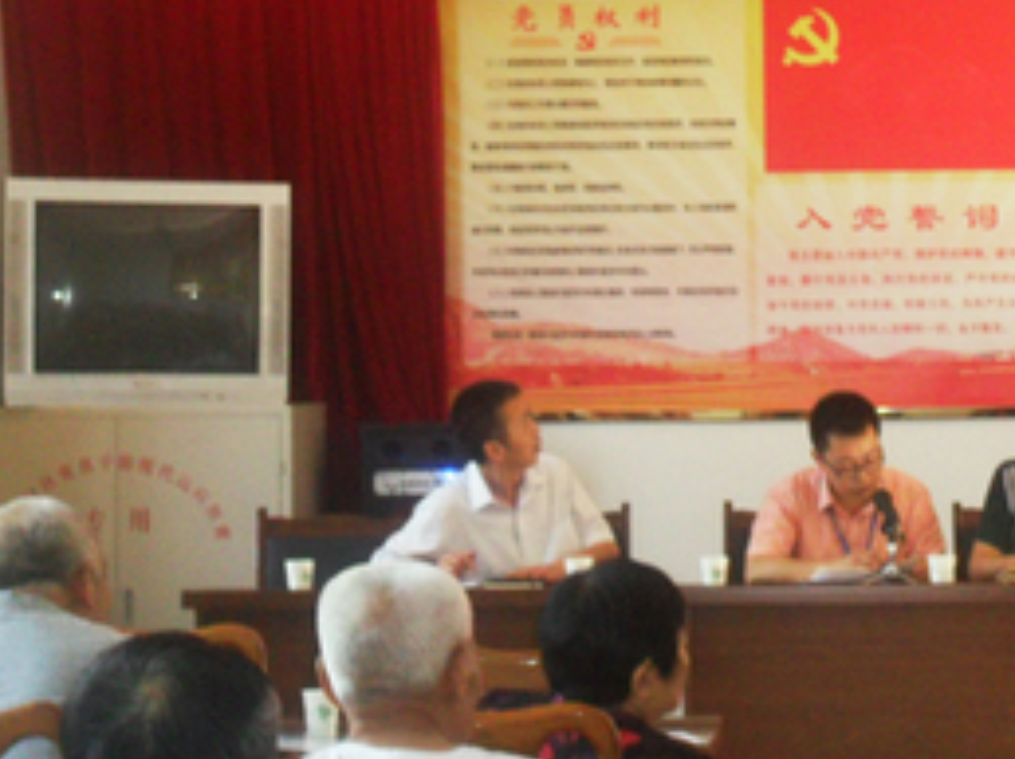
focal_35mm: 128
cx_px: 854
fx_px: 3750
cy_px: 289
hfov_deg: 15.3
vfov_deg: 11.6
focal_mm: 11.7
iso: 240
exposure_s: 1/60
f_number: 4.6
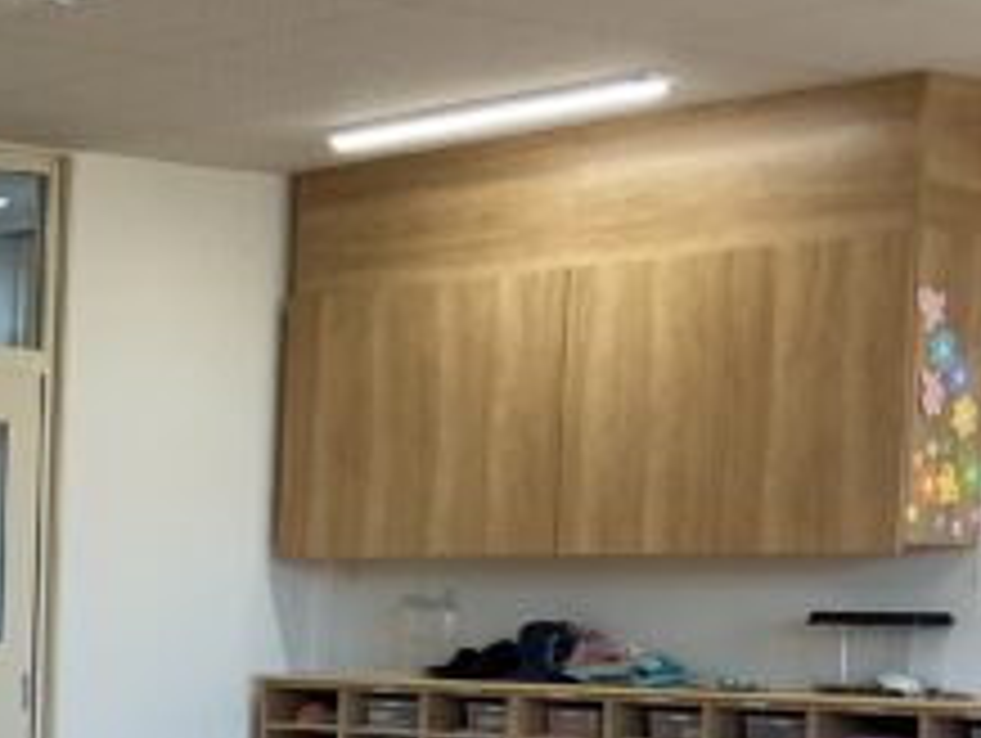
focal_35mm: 102
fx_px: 2894
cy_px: 846
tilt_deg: -5.8
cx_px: -454
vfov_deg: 14.2
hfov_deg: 17.5
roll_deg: +0.5
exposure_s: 1/120
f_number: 1.8
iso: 40
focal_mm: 3
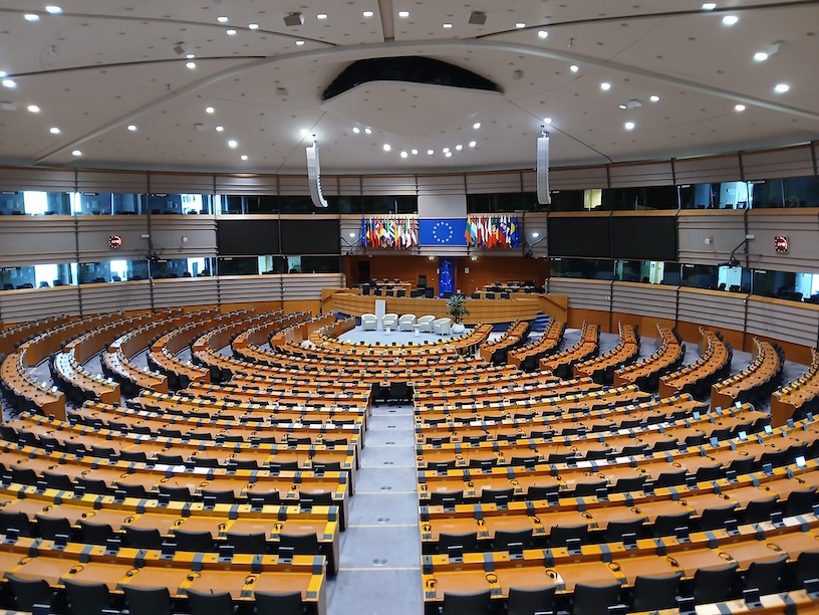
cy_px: 308
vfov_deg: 53.1
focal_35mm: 26
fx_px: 615
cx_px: 410
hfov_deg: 67.3
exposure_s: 1/33.3
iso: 320
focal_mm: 3.98
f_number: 1.8
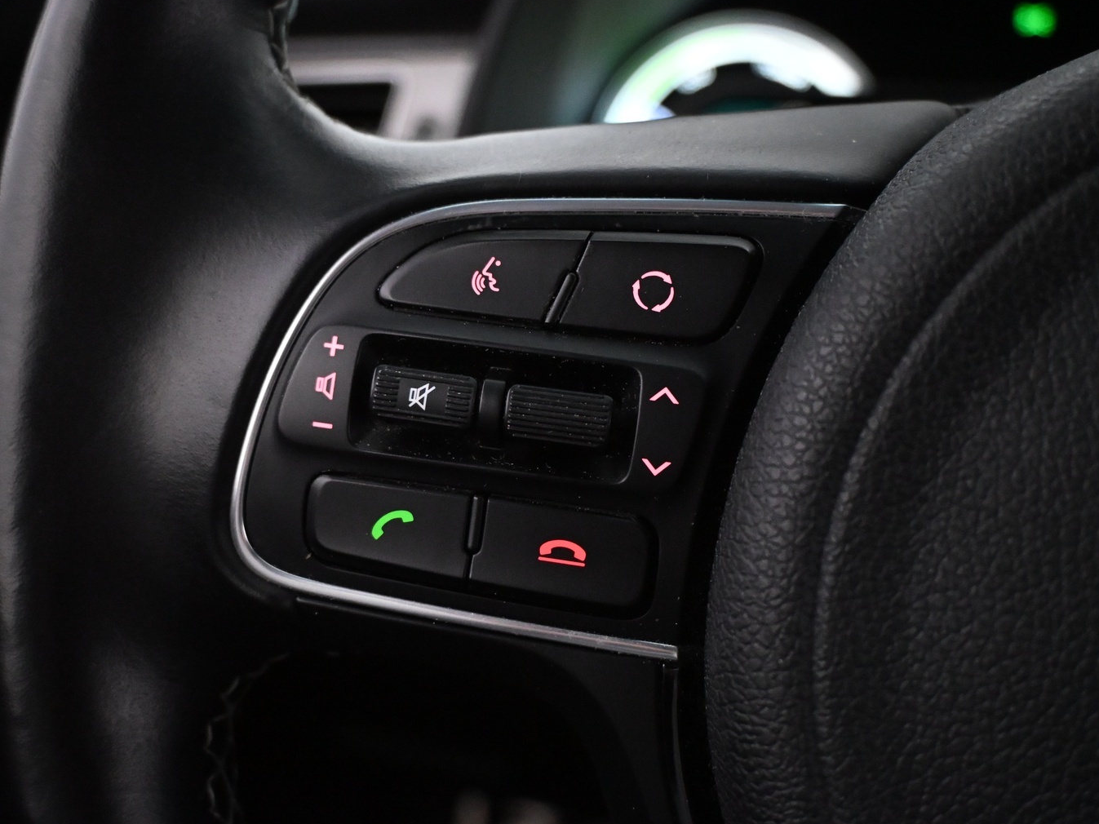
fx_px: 1184
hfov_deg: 49.8
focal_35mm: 37
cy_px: 396
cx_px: 543
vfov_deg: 38.4
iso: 5000
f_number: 4
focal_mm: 21.5
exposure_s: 1/60
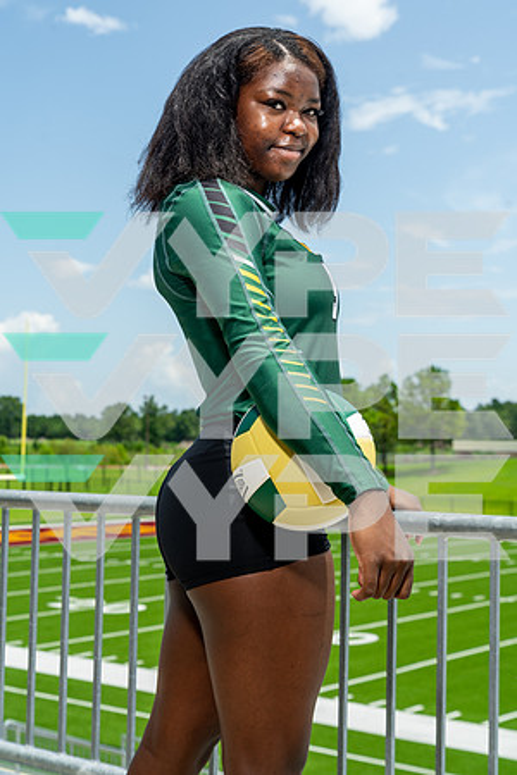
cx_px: 258
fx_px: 1292
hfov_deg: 22.6
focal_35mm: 60
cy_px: 388
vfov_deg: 33.4
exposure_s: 1/125
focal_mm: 60
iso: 100
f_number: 8
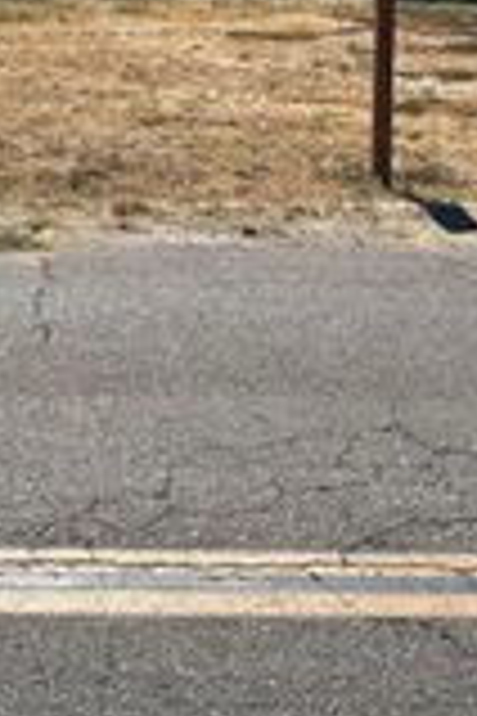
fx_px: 1689
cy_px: 88
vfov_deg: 23.4
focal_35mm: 85
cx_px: 27
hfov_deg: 15.8
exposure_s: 1/5556
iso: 50
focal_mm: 5.1
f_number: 1.6
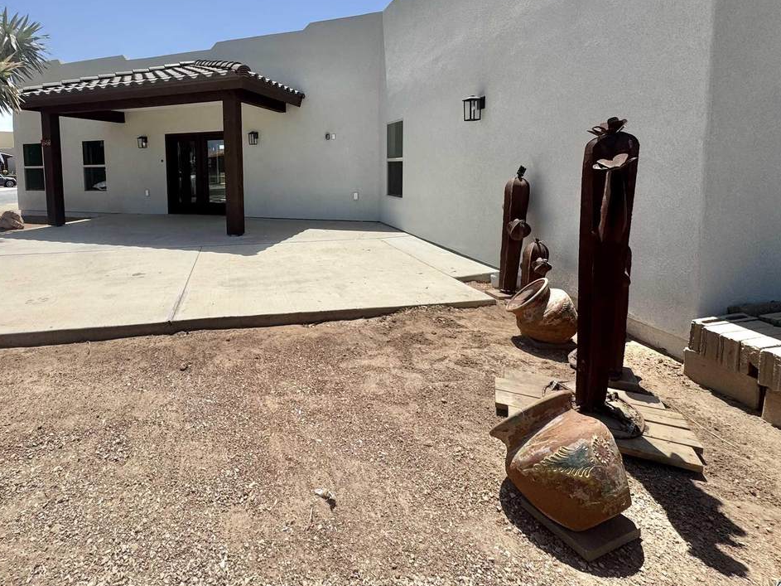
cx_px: 296
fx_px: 429
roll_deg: +0.8
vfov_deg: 67.0
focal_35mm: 19
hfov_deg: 83.2
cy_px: 201
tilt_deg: -5.1
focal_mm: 2.22
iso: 50
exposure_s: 1/4132
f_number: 2.2
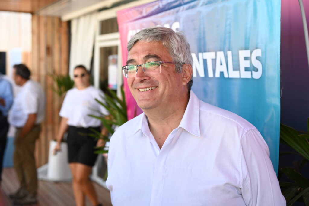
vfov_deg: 24.6
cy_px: 103
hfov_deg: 36.3
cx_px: 154
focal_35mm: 55
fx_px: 472
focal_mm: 55
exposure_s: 1/250
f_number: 4
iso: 200
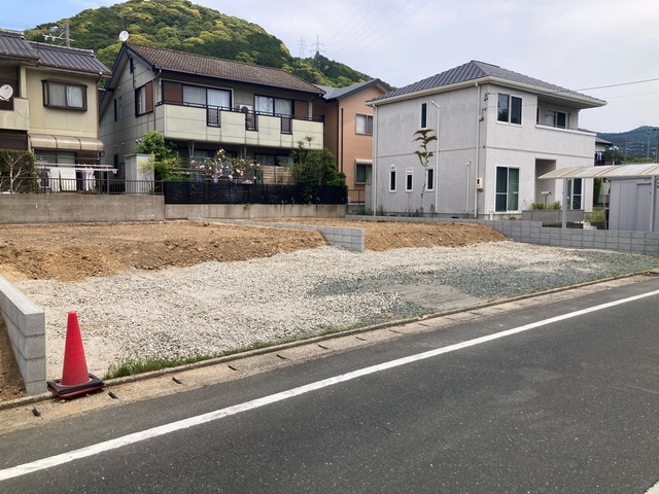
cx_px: 330
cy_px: 247
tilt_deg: -3.9
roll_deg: -0.6
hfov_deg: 63.4
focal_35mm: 28
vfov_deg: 49.7
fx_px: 533
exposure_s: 1/1715
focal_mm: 3.99
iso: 20
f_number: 1.8
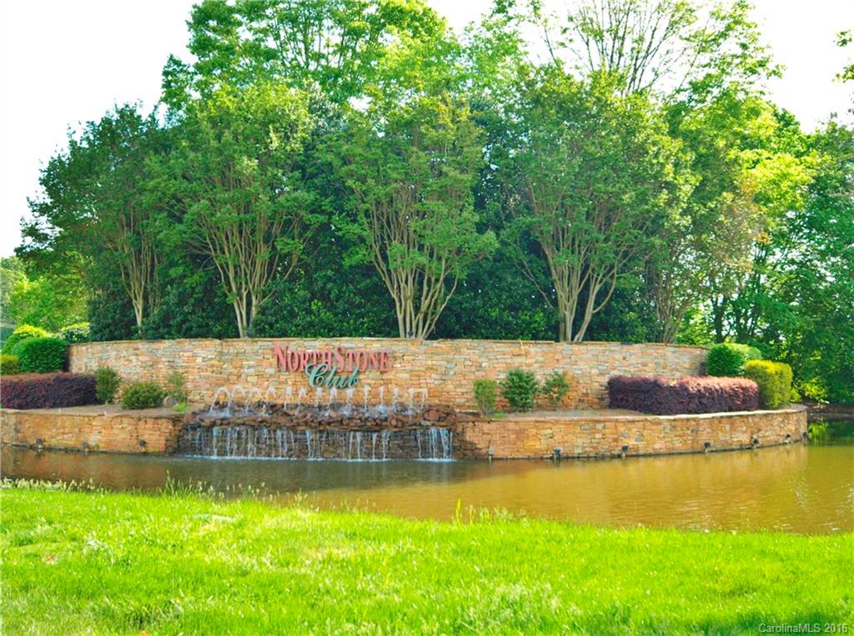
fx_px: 985
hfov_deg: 46.9
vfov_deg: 35.8
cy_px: 318
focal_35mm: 40
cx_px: 427
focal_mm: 20
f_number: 7.1
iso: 200
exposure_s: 1/80
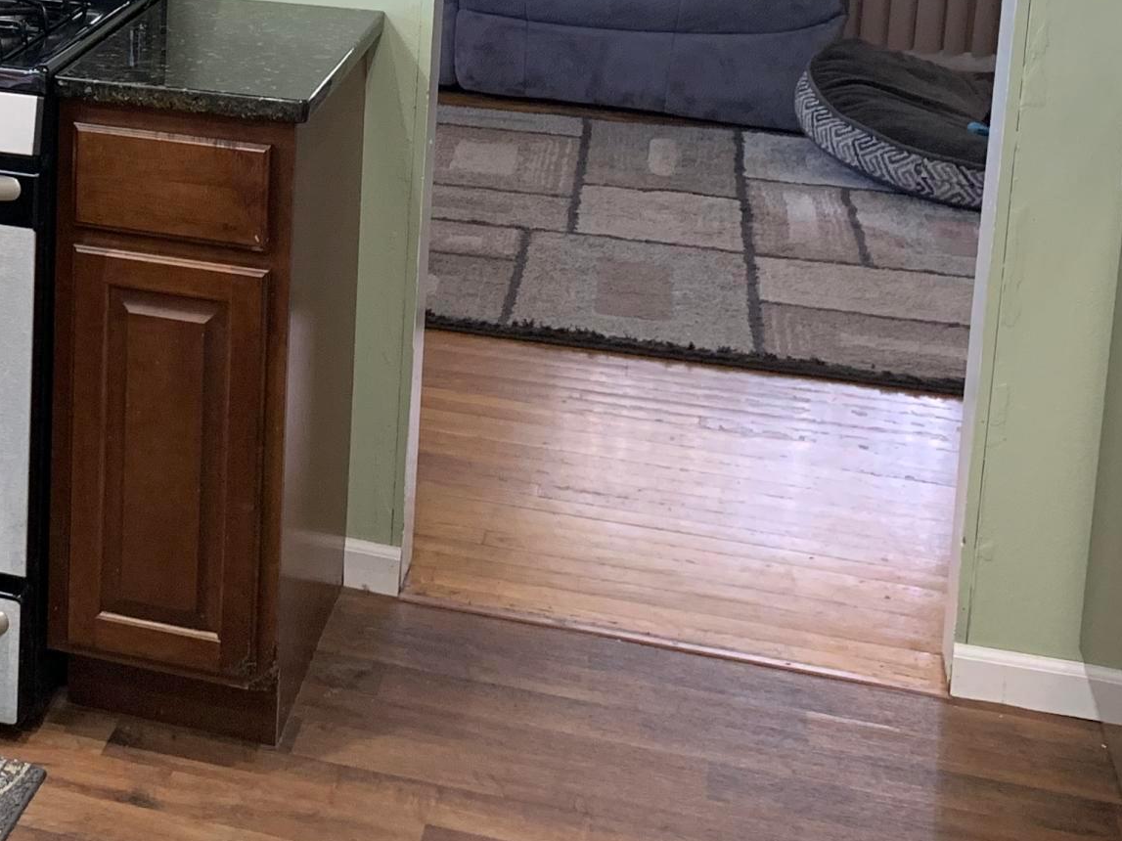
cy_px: -70
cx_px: -179
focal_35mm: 68
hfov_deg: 25.9
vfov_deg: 20.6
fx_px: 2204
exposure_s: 1/60
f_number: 1.8
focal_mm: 4.25
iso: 160
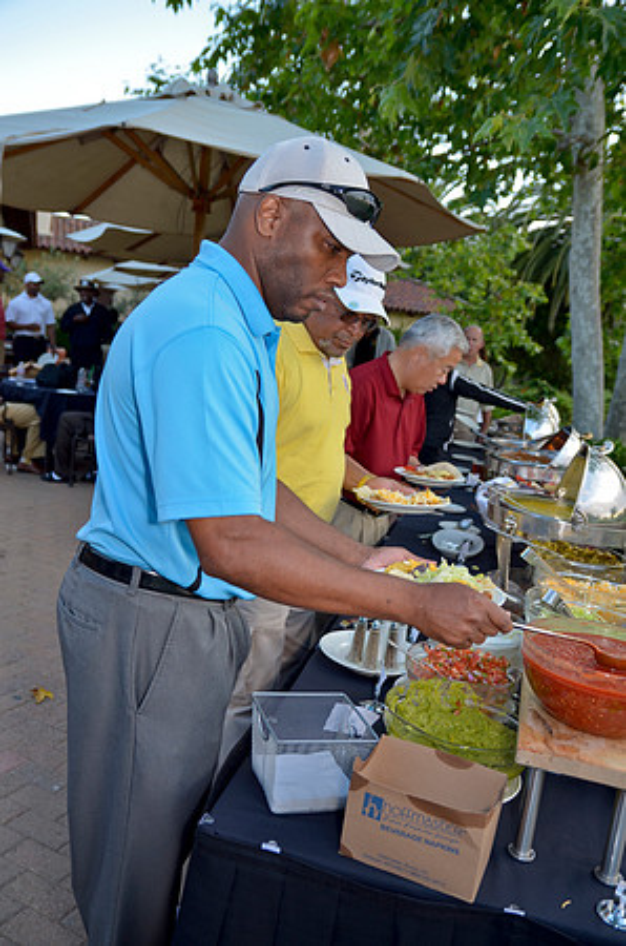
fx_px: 865
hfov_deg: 39.8
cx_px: 313
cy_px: 473
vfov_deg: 57.3
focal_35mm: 33
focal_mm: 22
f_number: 3.2
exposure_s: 1/200
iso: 100
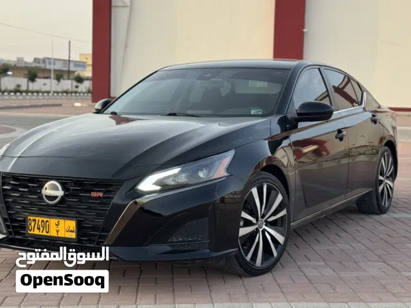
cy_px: 154
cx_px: 206
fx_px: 570
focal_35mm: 48
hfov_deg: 39.7
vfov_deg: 30.3
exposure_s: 1/627
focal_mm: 6.76
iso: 64
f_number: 1.78
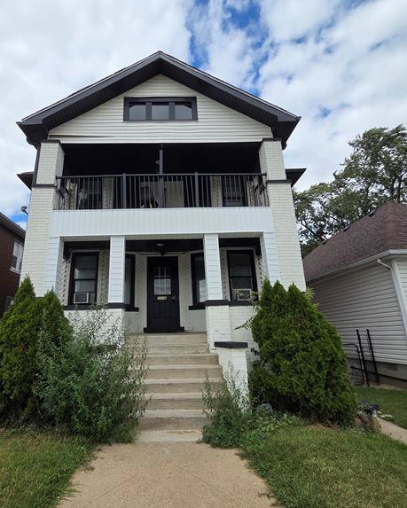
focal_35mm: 17
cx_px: 163
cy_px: 255
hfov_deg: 76.2
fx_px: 256
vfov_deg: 89.6
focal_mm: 2.2
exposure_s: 1/2180
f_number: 2.2
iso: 50
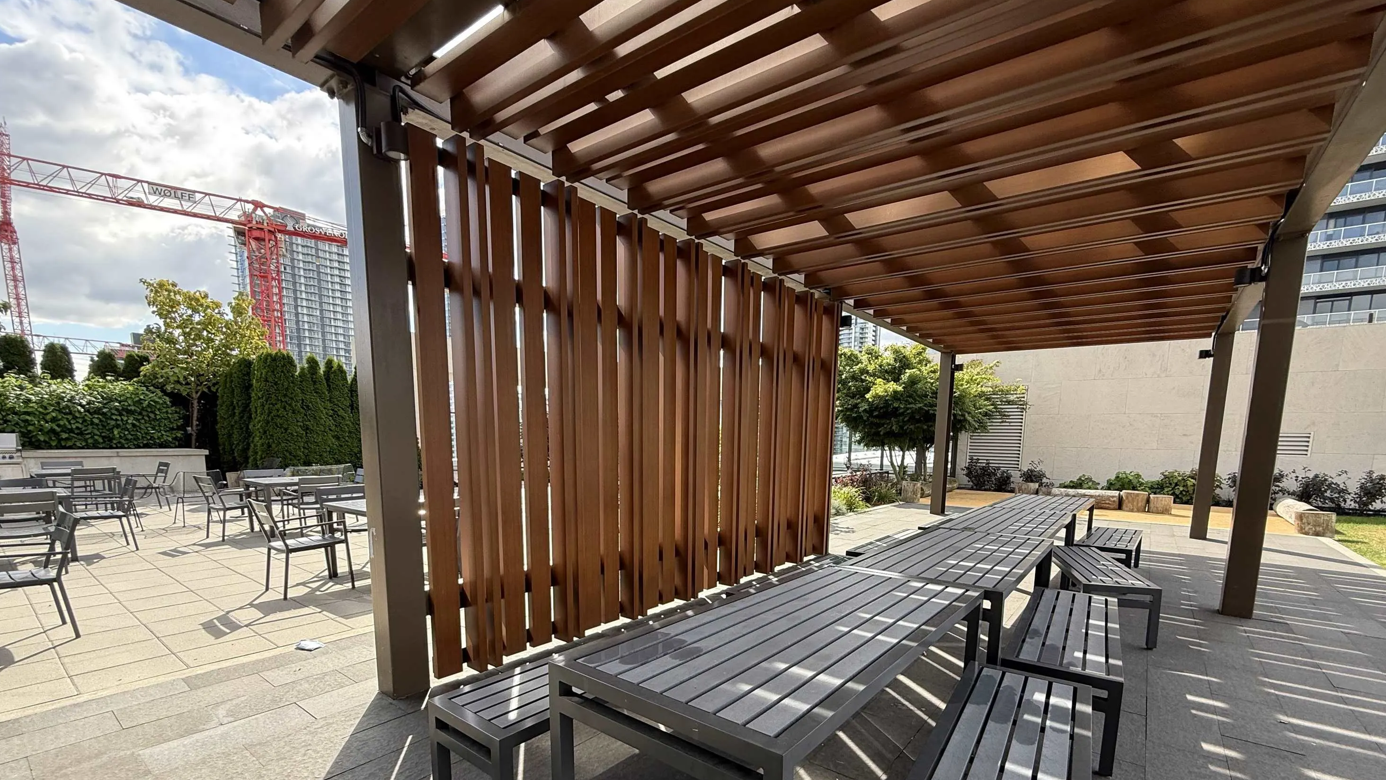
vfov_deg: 65.5
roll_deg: -2.4
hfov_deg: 99.3
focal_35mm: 16
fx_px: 588
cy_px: 515
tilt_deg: -7.2
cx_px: 716
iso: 50
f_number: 2.2
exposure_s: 1/250
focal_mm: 2.22
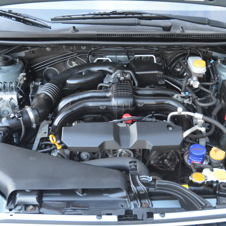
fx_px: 347
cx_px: 128
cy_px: 115
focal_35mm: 47
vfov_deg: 36.1
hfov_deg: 36.0
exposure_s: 1/40
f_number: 3.8
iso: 800
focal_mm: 24
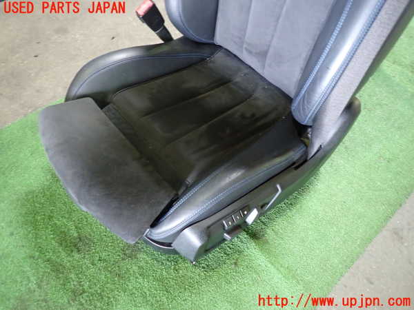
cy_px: 155
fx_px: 299
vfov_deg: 54.9
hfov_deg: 69.4
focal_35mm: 25
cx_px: 207
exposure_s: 1/30
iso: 800
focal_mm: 4.5
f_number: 2
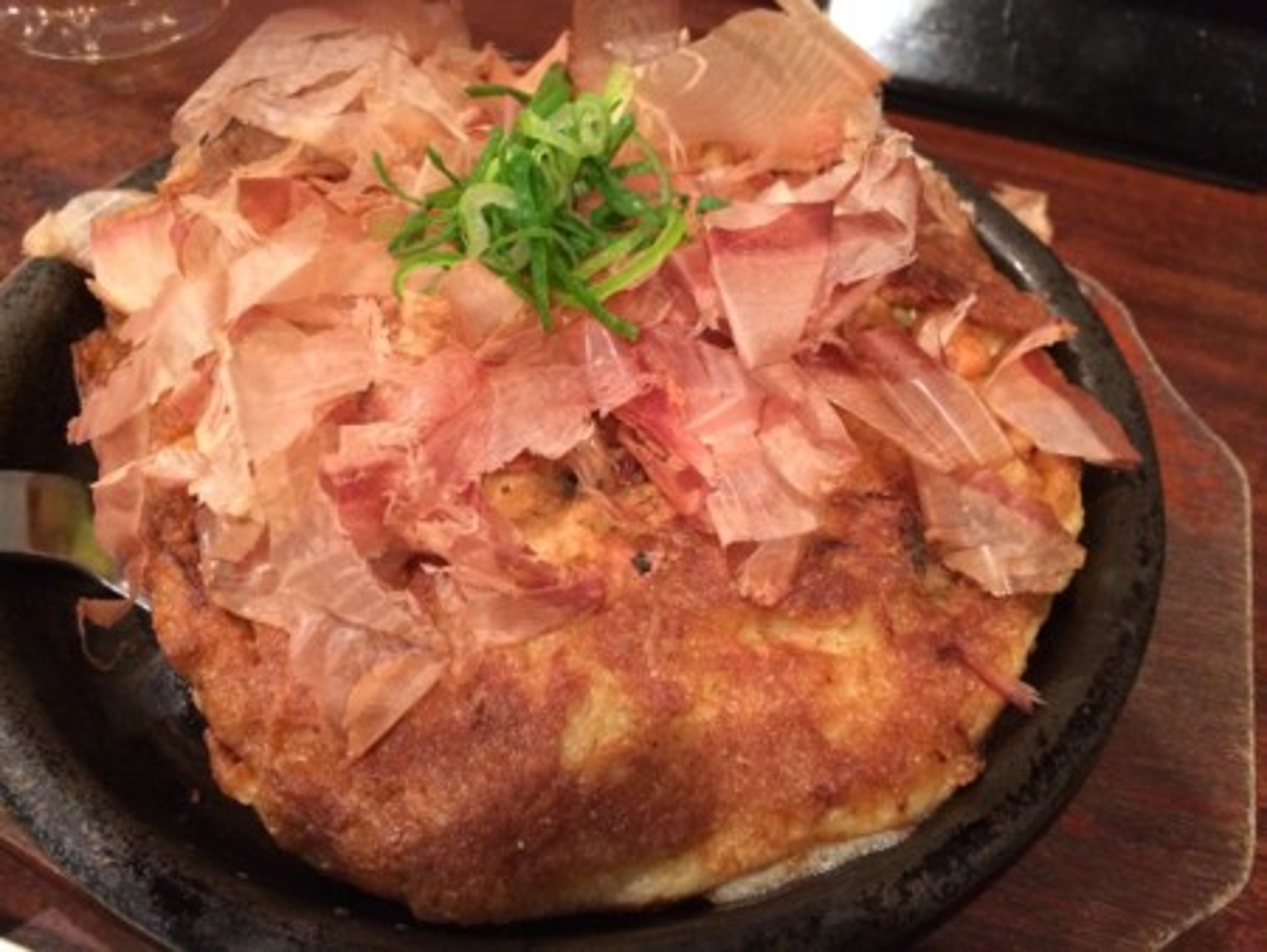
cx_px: 634
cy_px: 476
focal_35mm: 30
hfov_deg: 59.9
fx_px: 1099
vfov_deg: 46.8
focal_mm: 4.12
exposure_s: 1/20
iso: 320
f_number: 2.2
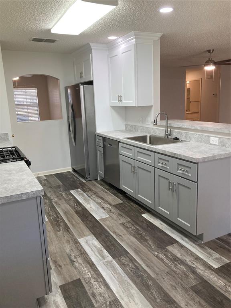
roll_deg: +2.5
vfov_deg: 63.4
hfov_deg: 49.7
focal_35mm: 28
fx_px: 249
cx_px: 116
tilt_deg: -10.1
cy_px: 154
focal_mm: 3.99
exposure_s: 1/120
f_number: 1.8
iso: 80
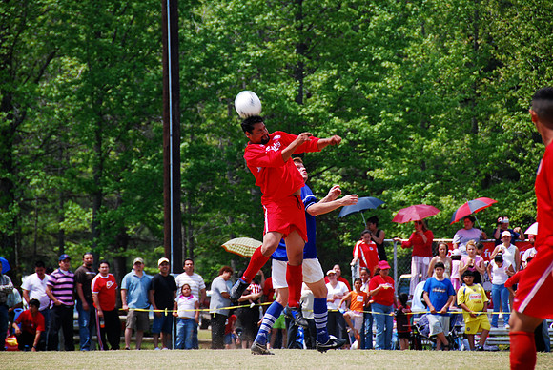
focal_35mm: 255
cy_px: 185
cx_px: 276
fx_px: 3921
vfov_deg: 5.4
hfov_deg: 8.1
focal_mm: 170
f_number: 5.6
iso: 100
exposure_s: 1/250
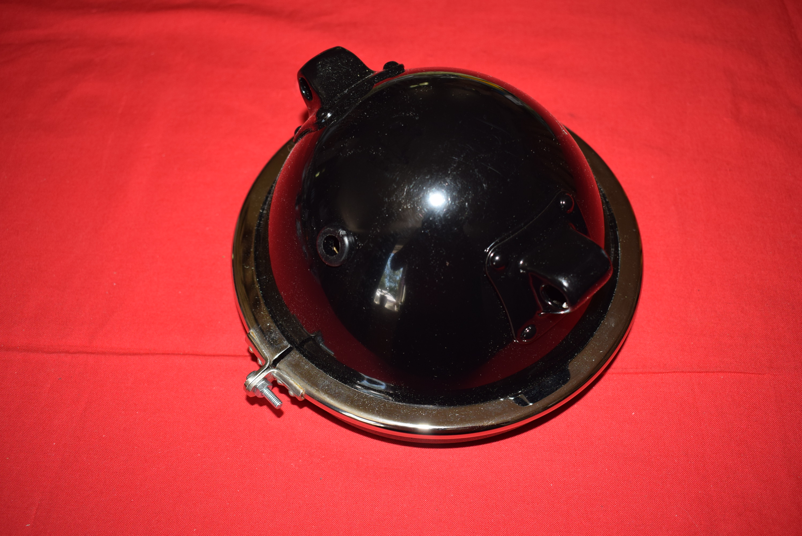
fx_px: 803
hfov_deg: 53.1
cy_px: 268
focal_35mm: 36
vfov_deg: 36.9
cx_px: 401
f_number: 5
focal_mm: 24
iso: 400
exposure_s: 1/200
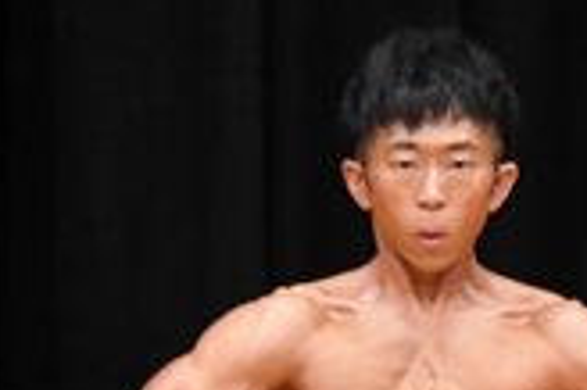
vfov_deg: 1.1
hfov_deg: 1.7
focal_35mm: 1202
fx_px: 19579
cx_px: 417
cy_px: 819
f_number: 5.6
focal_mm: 170
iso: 4000
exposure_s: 1/400
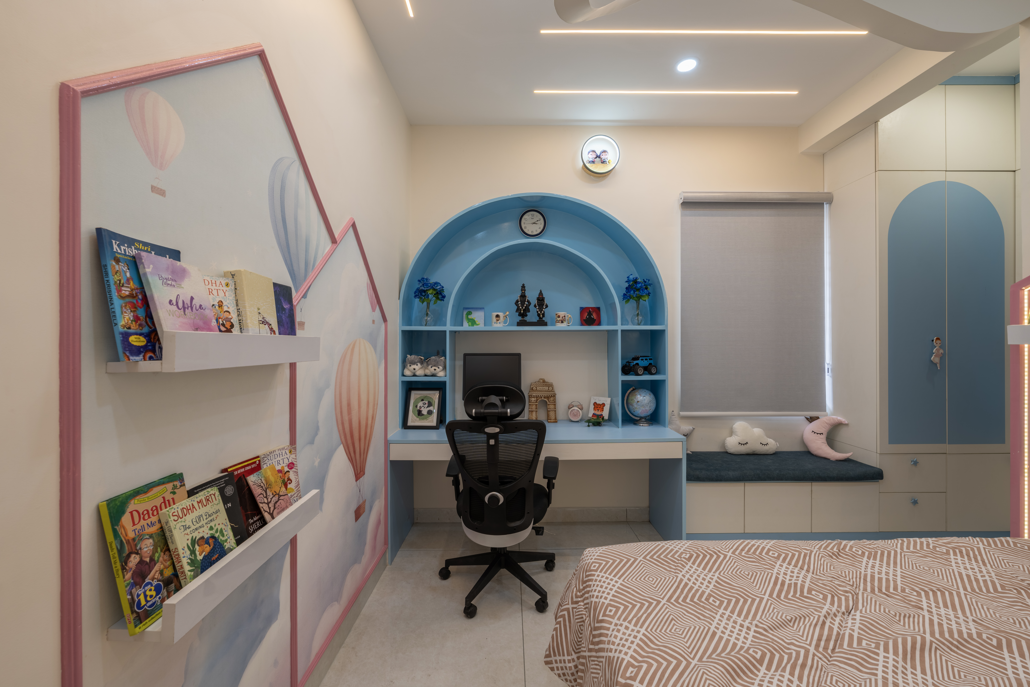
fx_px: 401
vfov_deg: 81.2
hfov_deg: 104.3
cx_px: 515
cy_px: 344
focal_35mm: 14
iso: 100
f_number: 9
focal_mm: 14
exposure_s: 1/50
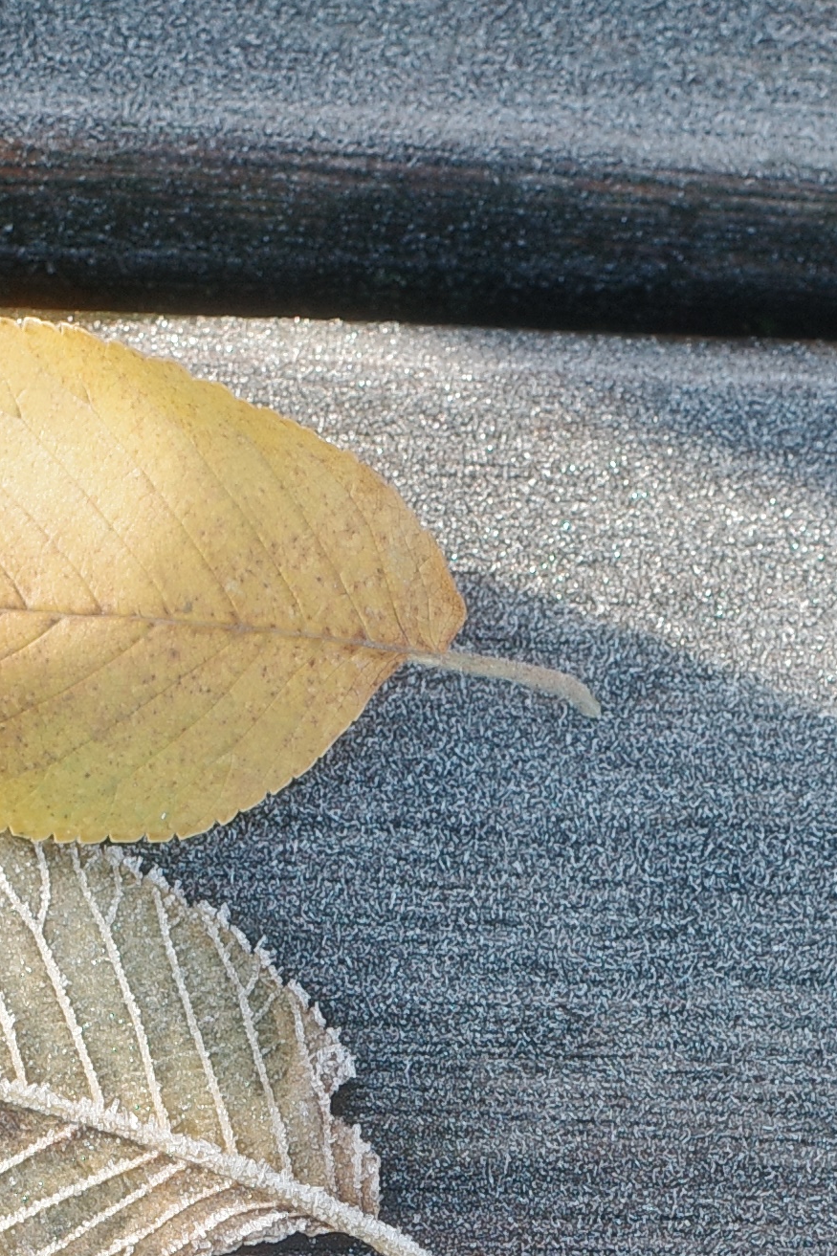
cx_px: 610
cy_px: 1674
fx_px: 4465
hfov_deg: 10.7
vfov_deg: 15.2
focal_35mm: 128
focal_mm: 18.3
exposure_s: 1/40
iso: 200
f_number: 4.5
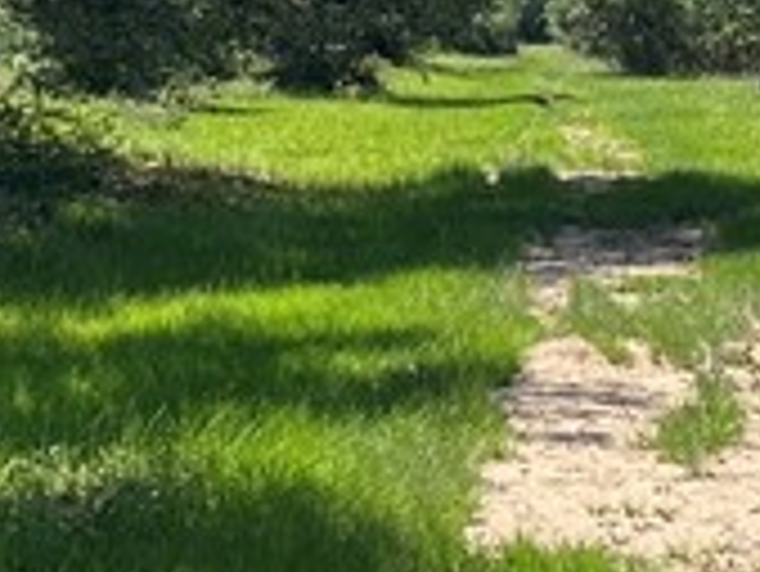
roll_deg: -1.1
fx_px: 3186
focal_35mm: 145
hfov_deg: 13.6
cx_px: 576
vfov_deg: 10.2
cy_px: 176
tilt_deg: -3.3
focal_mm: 6.86
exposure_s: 1/3356
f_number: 1.78
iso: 80
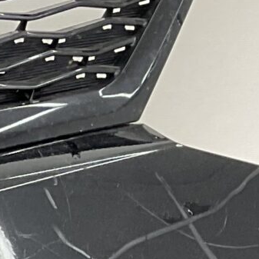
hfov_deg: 7.3
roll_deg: -1.8
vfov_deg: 8.8
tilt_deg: -27.4
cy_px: 366
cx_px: -672
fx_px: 1651
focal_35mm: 195
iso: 25
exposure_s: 1/100
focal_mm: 3
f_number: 1.8
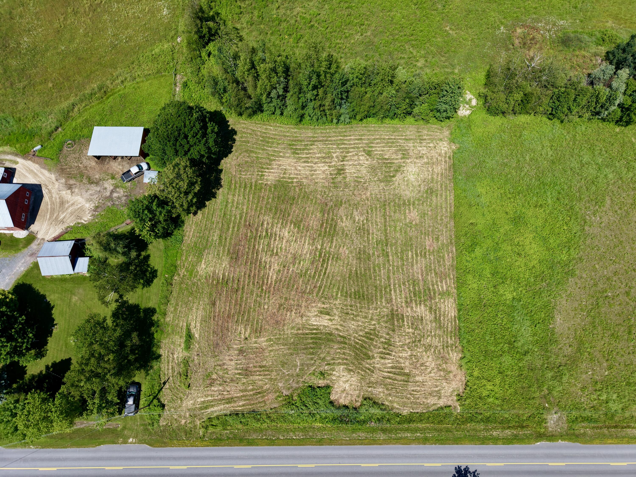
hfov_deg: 71.6
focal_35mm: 24
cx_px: 318
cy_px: 238
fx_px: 441
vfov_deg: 56.8
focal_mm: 8.67
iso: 100
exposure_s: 1/2500
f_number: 1.8
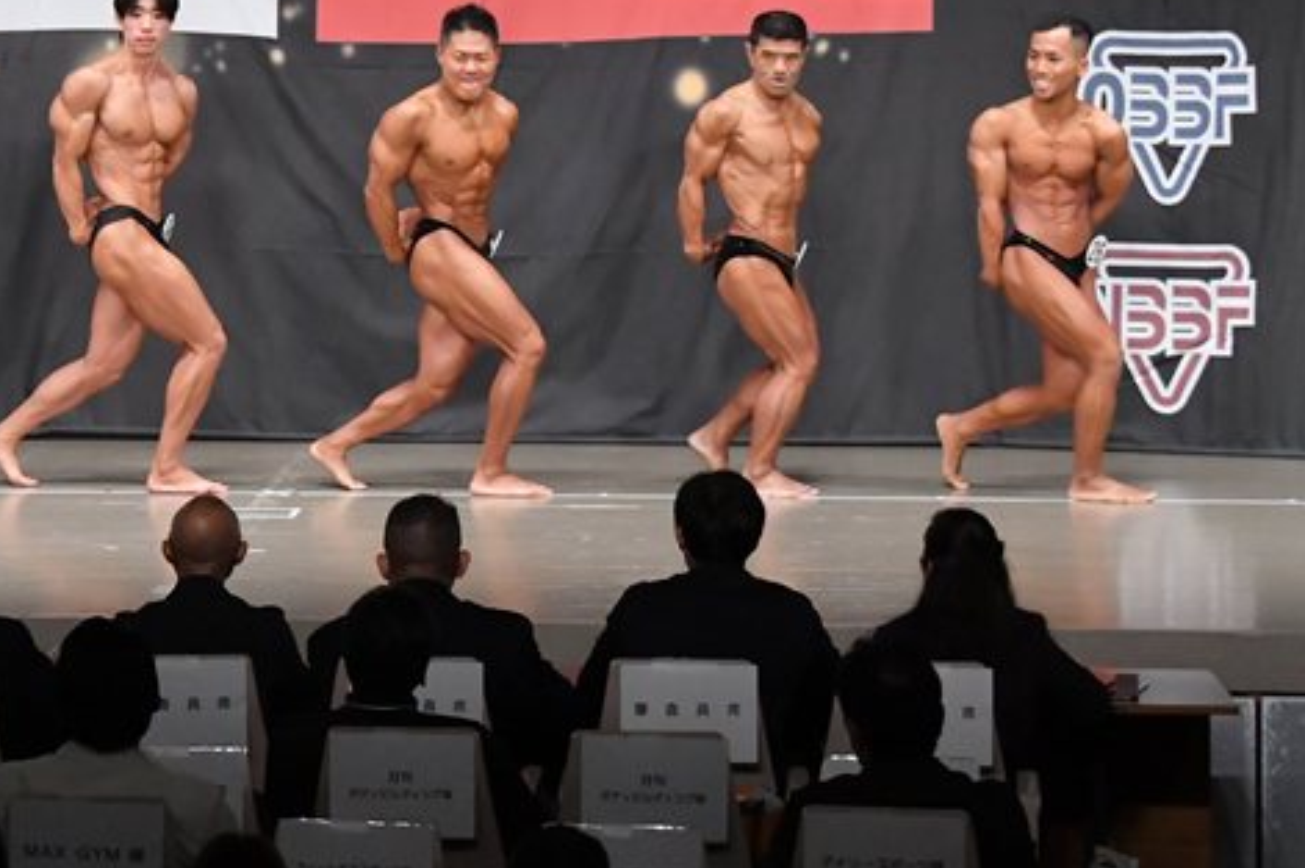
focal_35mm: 168
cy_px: 214
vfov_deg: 8.1
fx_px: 6084
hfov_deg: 12.2
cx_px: 262
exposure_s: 1/400
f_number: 5.6
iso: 6400
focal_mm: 68
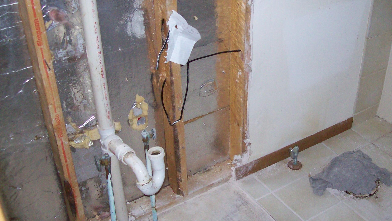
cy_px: 109
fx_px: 478
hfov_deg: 44.4
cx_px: 229
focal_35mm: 46
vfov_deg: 26.0
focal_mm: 6
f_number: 2.7
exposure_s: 1/64
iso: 200
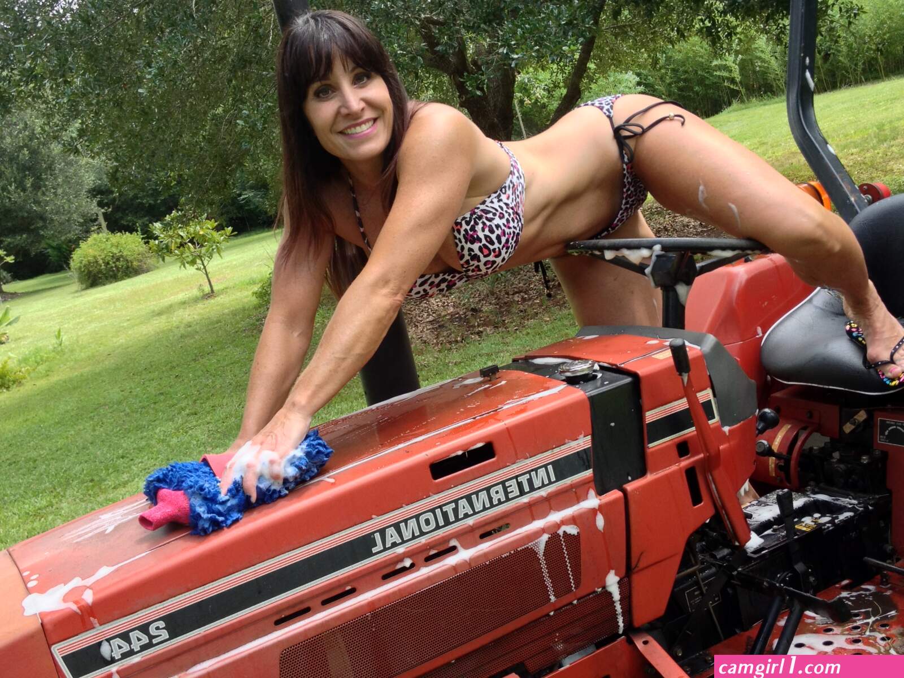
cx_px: 452
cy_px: 339
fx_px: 914
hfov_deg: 52.6
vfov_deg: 40.7
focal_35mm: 35
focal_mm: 4.28
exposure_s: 1/217
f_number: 2.4
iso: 50
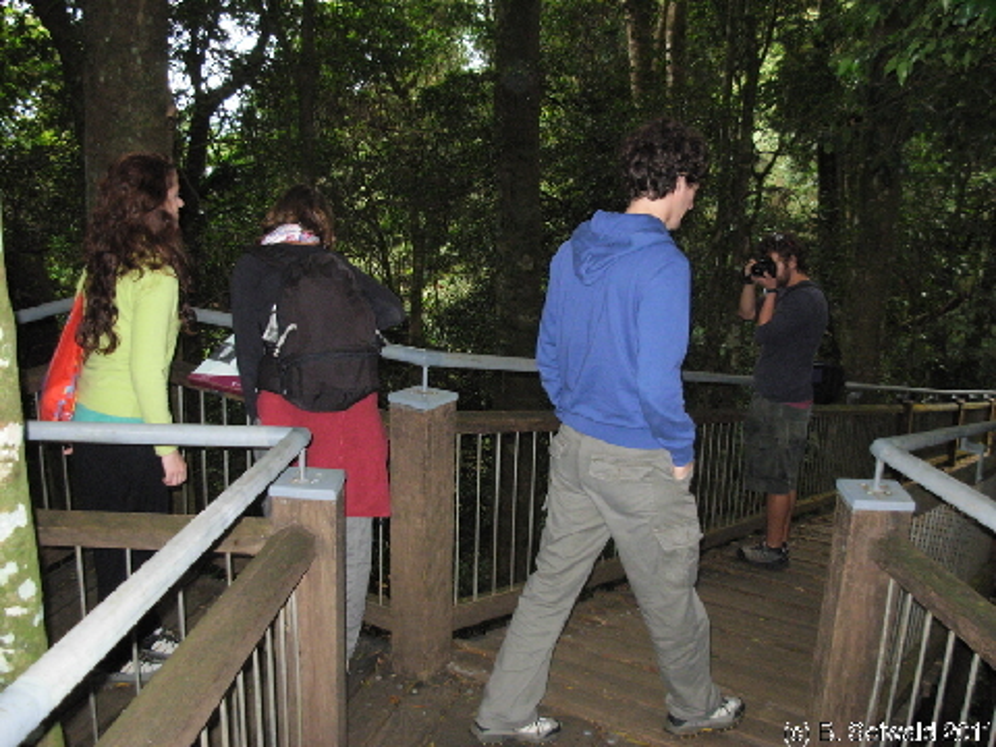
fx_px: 1093
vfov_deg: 37.7
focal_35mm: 38
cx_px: 498
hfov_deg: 49.0
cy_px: 374
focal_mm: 6.3
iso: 400
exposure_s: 1/114
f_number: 2.9
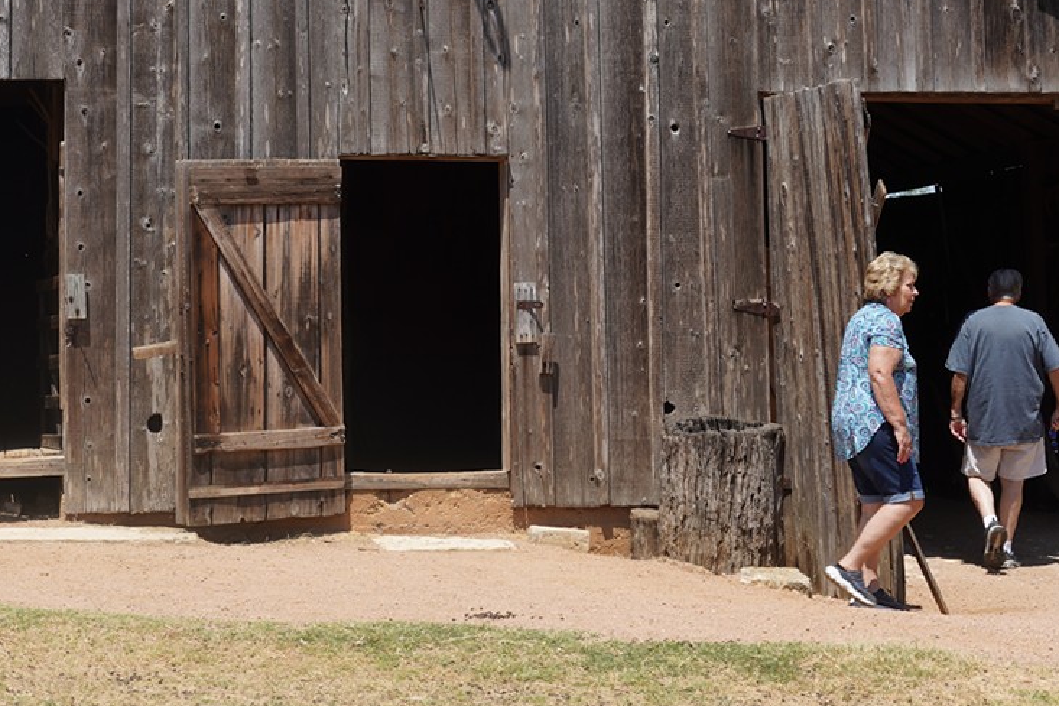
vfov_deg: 14.9
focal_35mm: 90
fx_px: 2648
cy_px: 0
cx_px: 441
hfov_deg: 22.6
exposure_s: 1/100
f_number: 14
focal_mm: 33
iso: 100
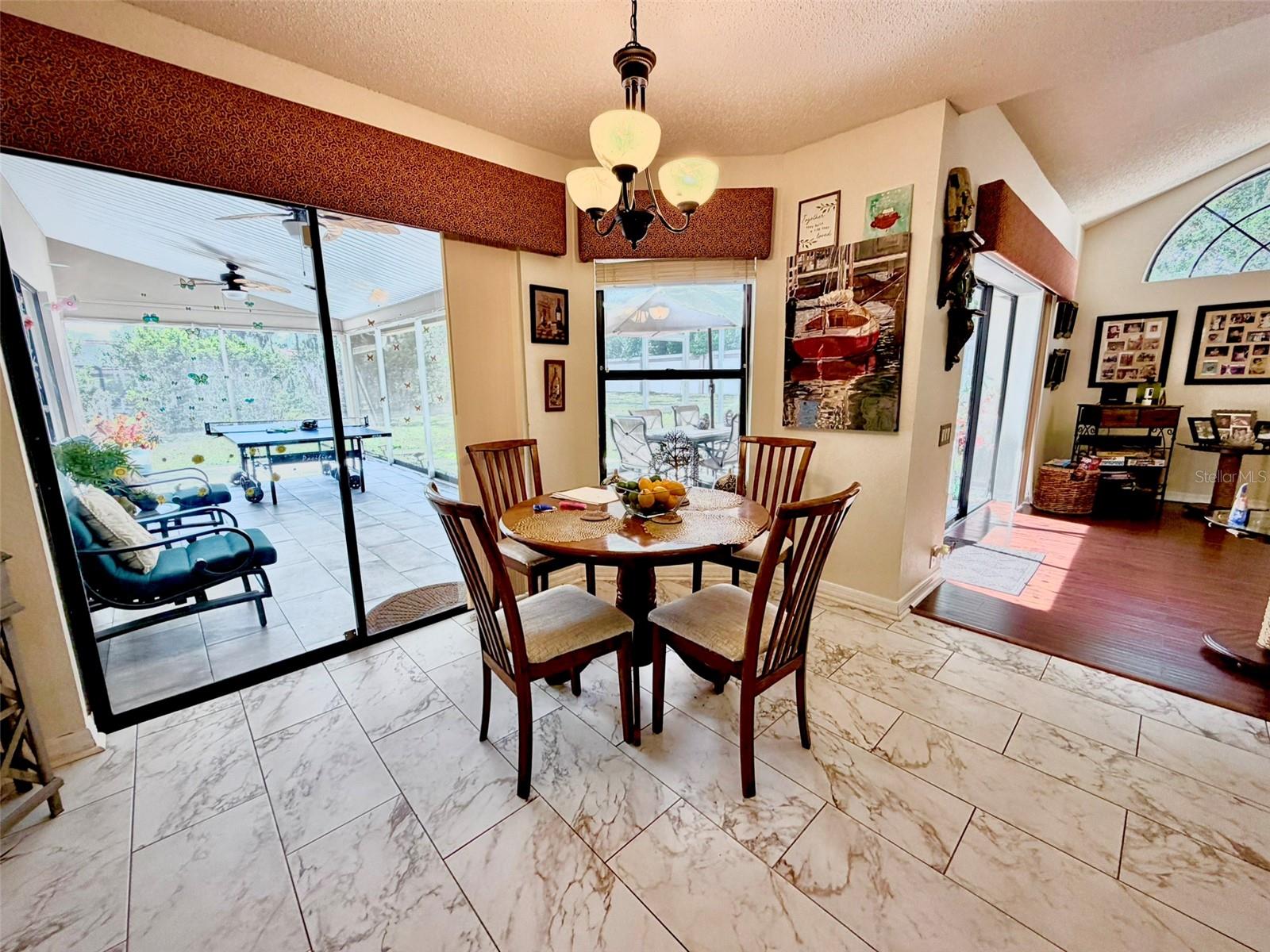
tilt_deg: -11.1
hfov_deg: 102.1
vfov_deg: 85.7
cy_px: 476
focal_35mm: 14
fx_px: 514
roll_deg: +0.9
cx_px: 635
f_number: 2.2
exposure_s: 1/120
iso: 125
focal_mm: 2.22
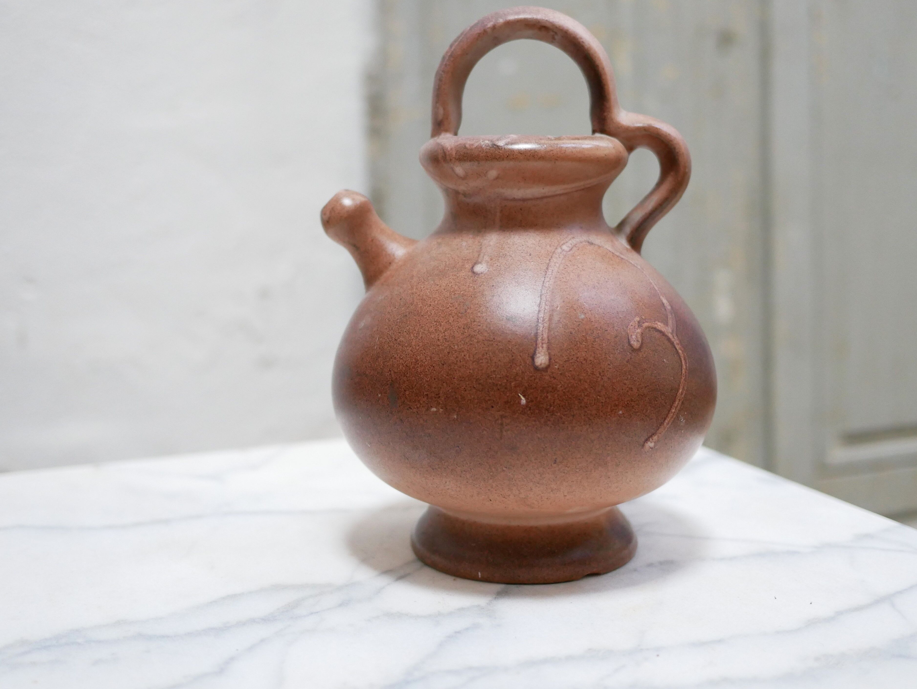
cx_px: 440
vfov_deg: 29.7
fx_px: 1299
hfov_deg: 38.9
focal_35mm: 49
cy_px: 292
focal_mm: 20
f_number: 1.7
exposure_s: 1/60
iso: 1250
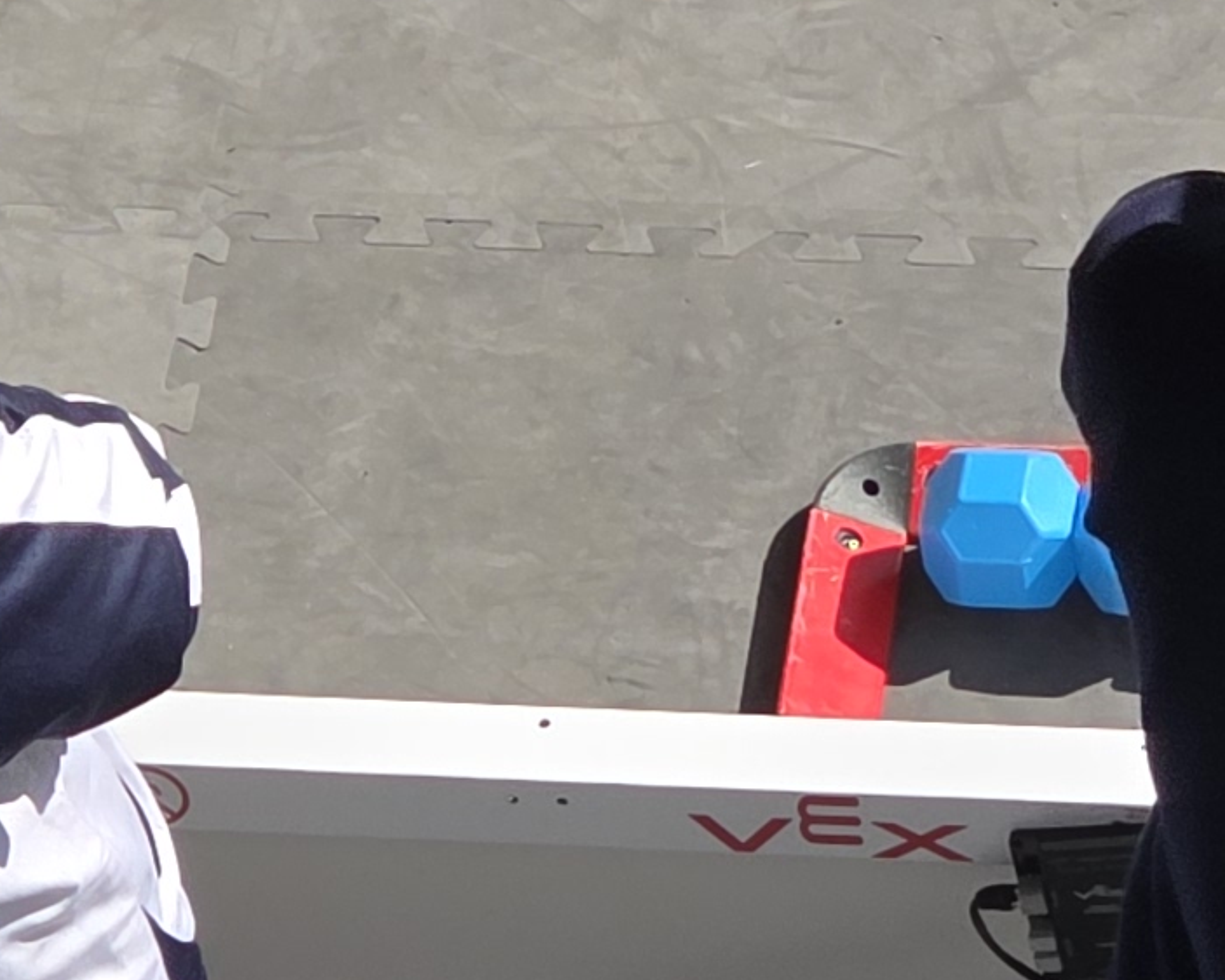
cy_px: 190
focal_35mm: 383
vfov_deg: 4.0
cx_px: 1061
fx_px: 13892
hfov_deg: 5.0
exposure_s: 1/1732
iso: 50
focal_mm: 7.9
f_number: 2.4
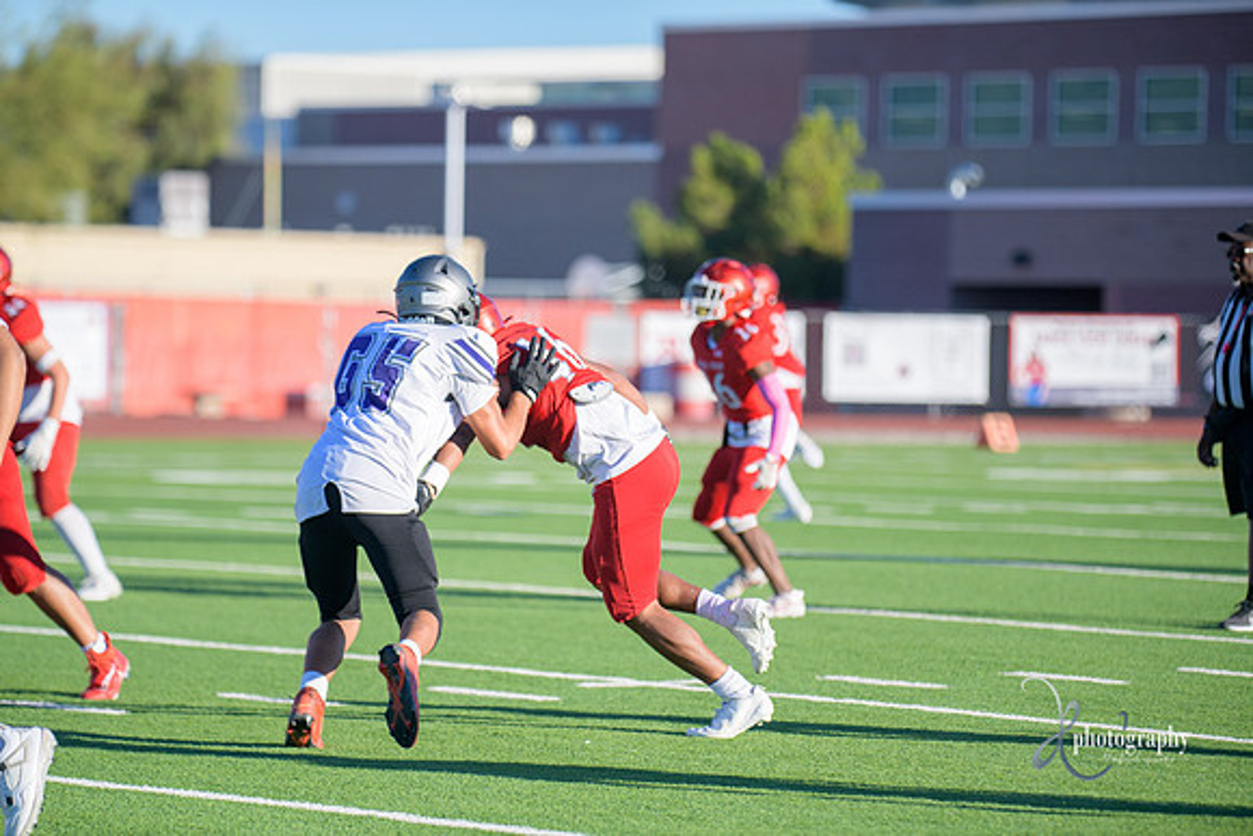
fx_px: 7311
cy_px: 418
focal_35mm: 210
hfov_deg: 9.8
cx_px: 626
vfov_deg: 6.5
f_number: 2.8
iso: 400
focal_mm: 210
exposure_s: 1/6400
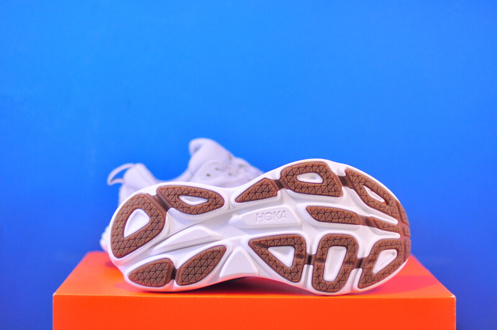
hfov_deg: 27.0
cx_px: 248
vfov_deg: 18.1
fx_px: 1034
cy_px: 165
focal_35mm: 75
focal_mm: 50
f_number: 2
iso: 250
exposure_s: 1/320
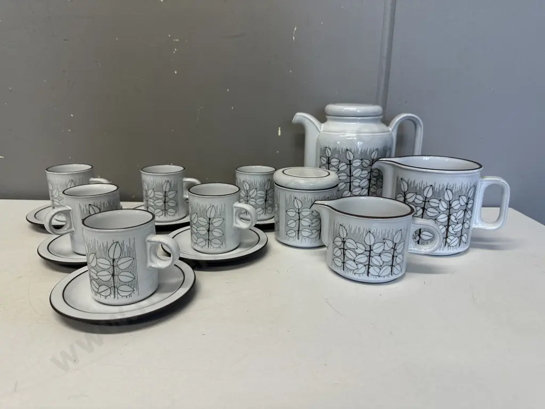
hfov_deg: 71.6
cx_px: 272
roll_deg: -1.1
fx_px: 378
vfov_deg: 56.8
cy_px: 204
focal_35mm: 24
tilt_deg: -17.0
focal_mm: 6.86
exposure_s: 1/100
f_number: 1.78
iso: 80
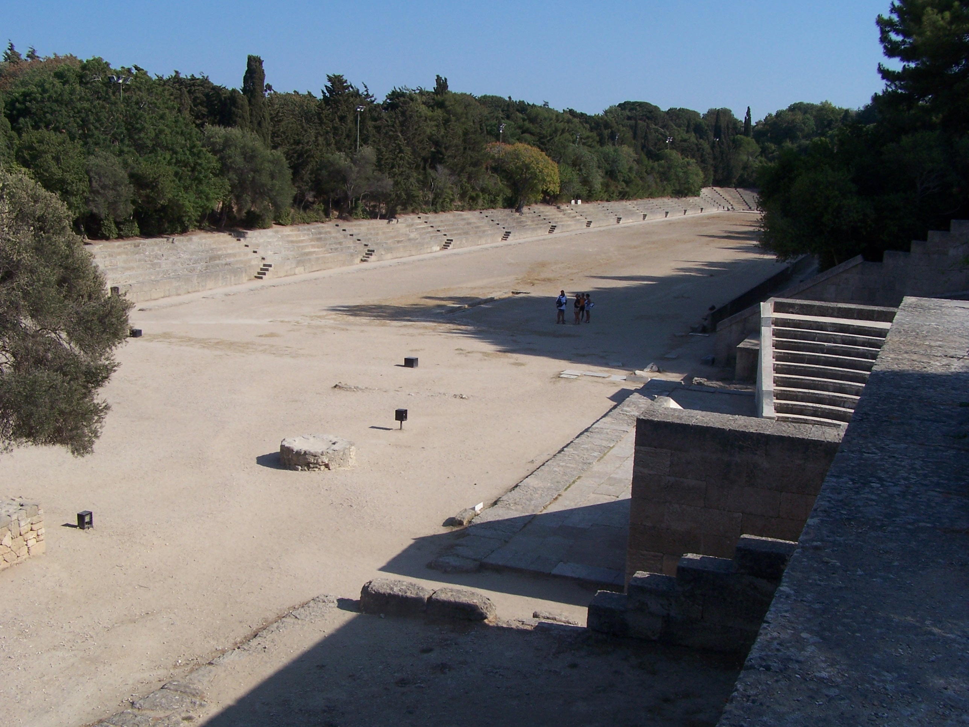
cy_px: 364
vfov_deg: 37.7
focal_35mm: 38
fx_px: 1064
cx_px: 484
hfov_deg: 49.0
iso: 80
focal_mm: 6.3
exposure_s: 1/750
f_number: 5.6
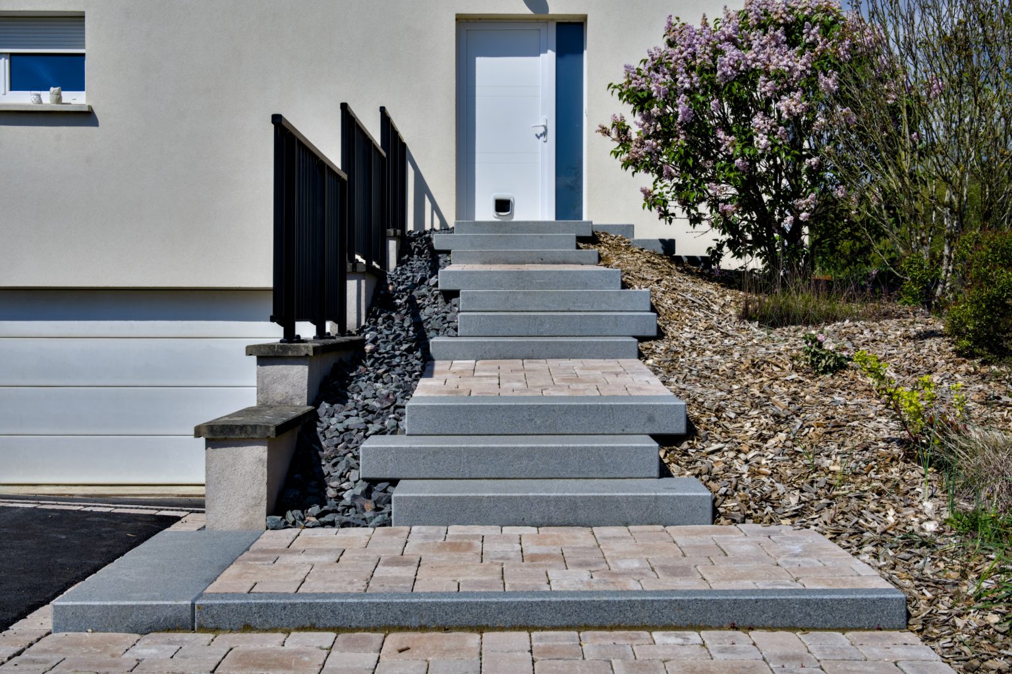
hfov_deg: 44.5
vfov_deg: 30.5
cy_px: 337
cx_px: 506
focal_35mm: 44
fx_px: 1236
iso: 125
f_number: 9
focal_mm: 44
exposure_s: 1/400
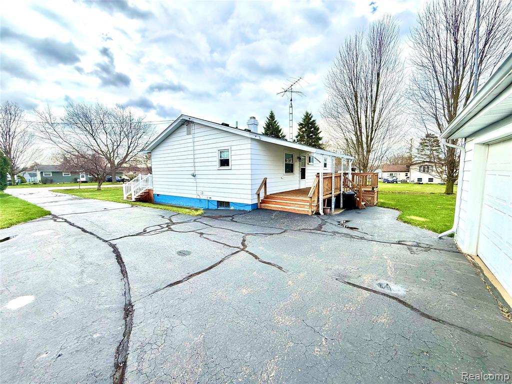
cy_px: 192
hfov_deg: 102.1
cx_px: 256
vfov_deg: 85.7
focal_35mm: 14
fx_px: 207
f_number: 2.2
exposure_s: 1/876
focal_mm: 2.22
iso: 50
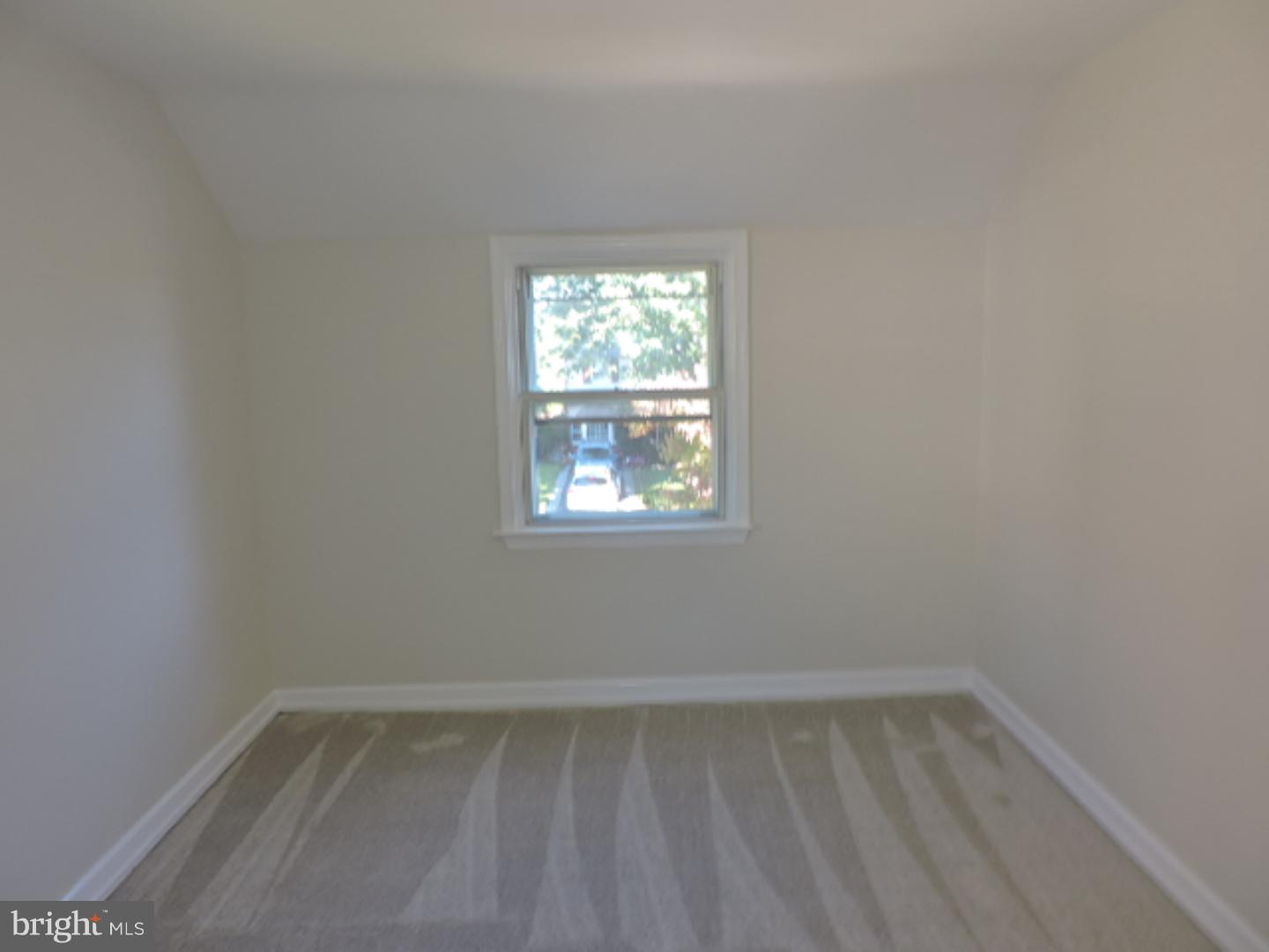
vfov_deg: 56.8
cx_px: 634
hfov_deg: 71.6
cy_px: 476
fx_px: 880
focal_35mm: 24
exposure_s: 1/40
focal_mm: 4.3
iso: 110
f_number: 3
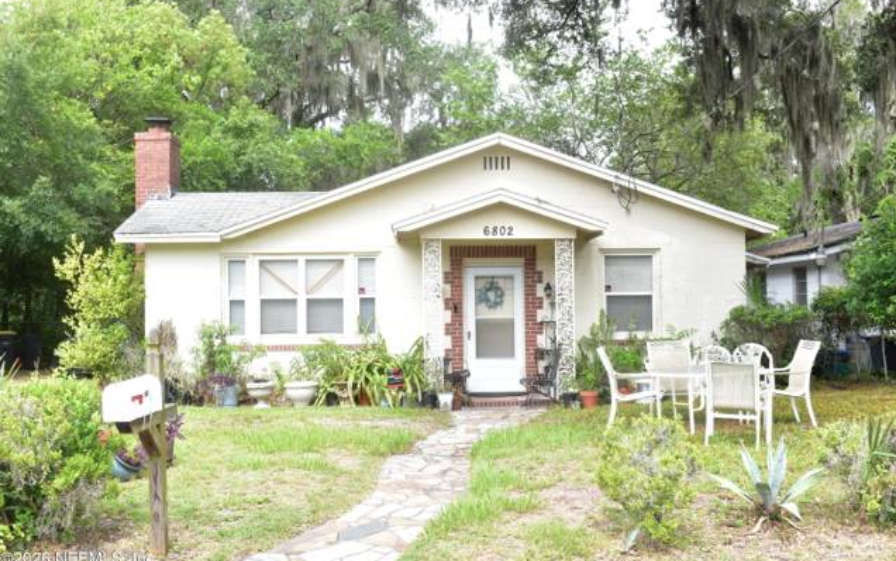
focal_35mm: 42
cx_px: 449
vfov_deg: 30.9
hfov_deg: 47.7
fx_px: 1014
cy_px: 285
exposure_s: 1/160
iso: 250
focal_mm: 27
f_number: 6.3
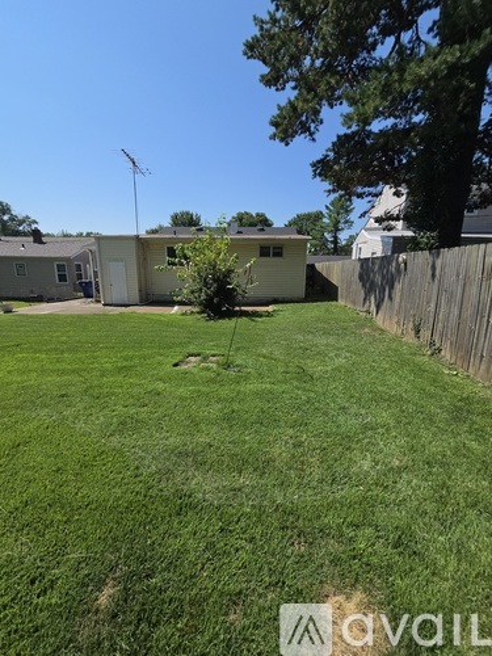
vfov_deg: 106.2
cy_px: 328
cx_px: 246
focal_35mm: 13
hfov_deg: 89.9
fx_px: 246
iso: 50
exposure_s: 1/1834
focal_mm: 2.2
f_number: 2.2
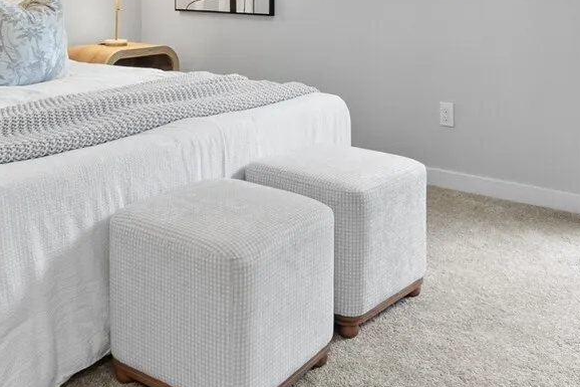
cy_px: -23
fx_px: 709
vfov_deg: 28.2
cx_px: 255
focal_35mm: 44
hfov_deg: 44.4
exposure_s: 1/1.67
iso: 250
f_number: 8
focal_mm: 10
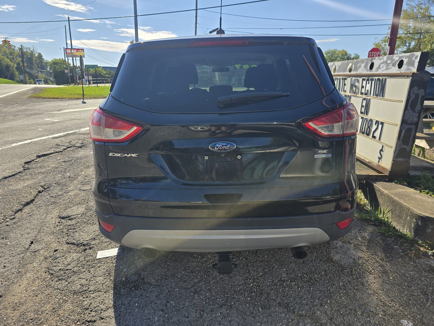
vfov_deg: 58.9
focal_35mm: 23
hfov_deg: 73.9
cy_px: 163
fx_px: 288
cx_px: 217
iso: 12
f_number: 1.7
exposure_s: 1/965
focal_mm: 6.3
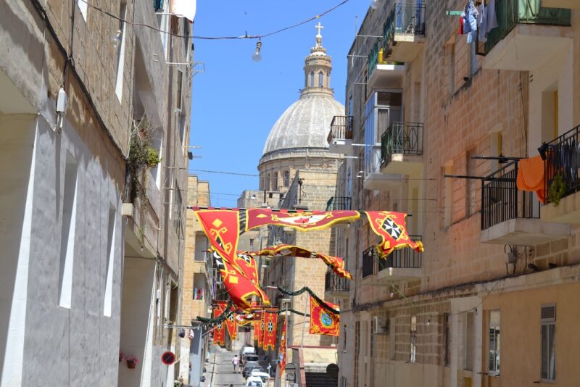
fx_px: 1088
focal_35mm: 68
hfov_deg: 29.9
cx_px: 290
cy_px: 194
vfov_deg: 20.2
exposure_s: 1/200
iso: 100
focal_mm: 45
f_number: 7.1
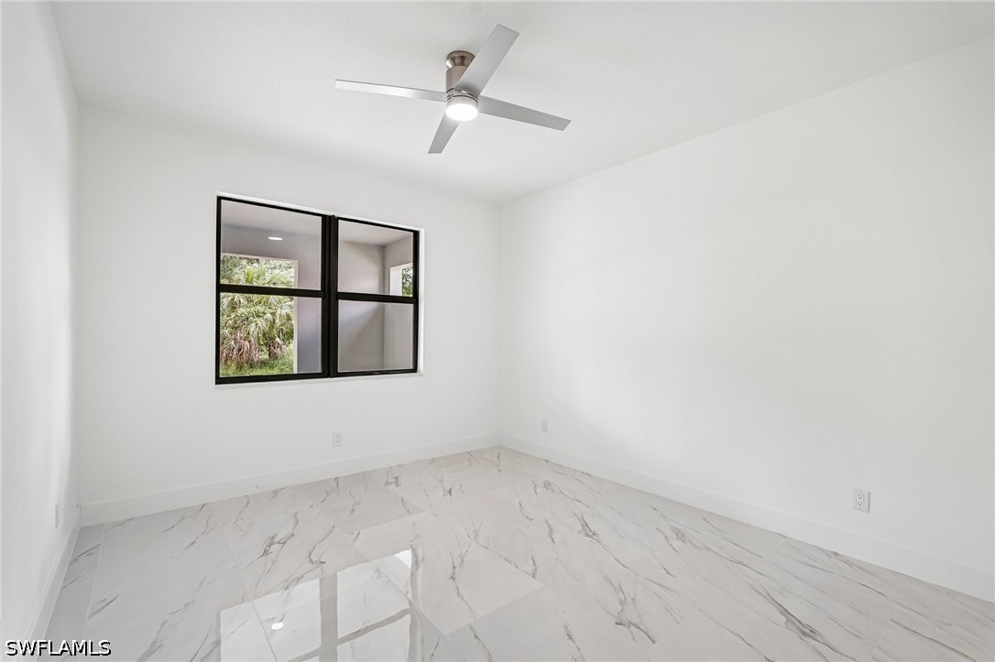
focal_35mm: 16
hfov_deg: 96.8
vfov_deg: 73.7
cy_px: 331
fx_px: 442
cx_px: 498
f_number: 8
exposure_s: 1/25
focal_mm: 16
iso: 400
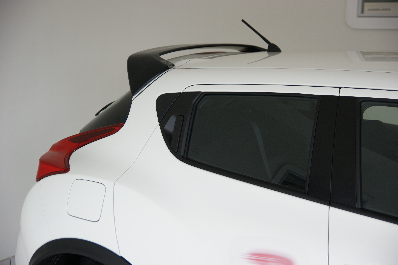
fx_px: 663
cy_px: 132
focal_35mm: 60
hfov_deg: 33.4
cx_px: 199
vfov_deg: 22.6
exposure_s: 1/80
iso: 125
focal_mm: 40
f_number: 2.8
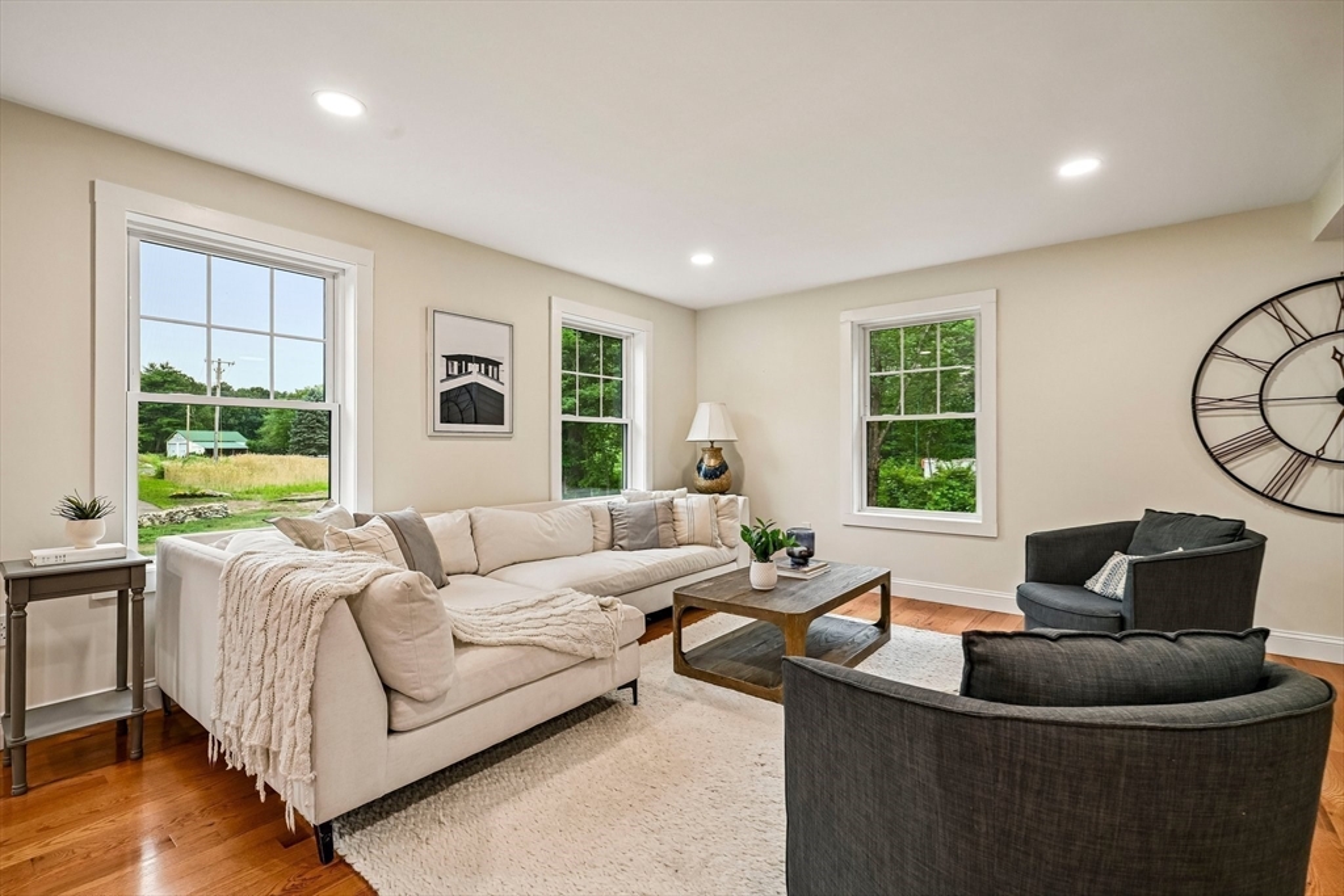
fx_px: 597
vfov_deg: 73.8
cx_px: 672
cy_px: 448
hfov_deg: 96.7
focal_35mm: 16
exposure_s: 1/20
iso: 400
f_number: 8
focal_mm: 16
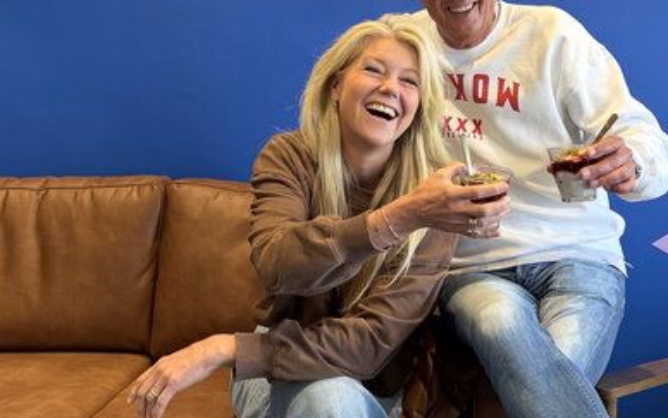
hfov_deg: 52.0
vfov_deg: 33.5
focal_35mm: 37
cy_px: 86
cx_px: 429
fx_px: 674
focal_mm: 6.76
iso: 160
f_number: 1.78
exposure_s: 1/50
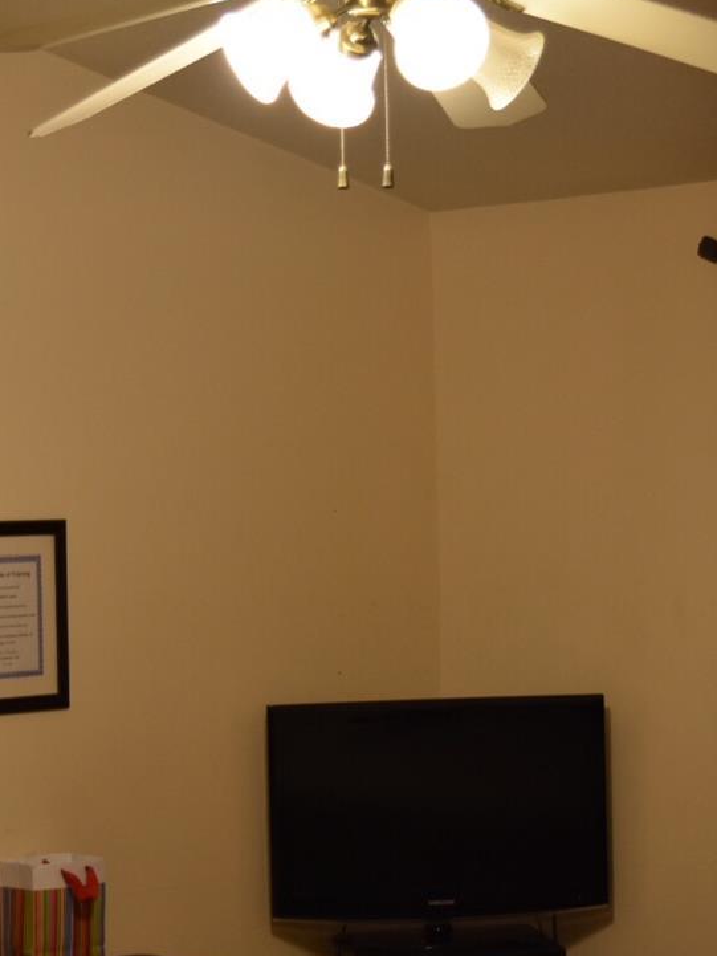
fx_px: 2650
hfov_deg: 15.4
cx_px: 292
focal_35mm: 96
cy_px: 505
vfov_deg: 20.4
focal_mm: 32
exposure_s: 1/80
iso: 800
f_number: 4.5
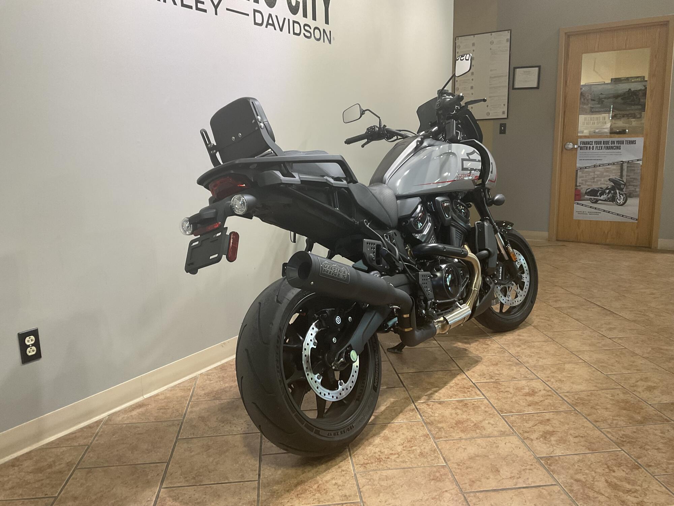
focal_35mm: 29
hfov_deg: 61.7
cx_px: 337
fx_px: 565
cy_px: 253
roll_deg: +0.4
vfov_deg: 48.2
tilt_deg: -10.7
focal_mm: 3
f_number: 1.8
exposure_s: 1/60
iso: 64
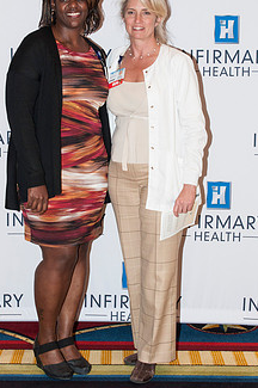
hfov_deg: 16.4
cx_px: 118
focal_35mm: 83
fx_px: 894
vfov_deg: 24.4
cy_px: 153
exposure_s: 1/60
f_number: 5.6
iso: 400
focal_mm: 40
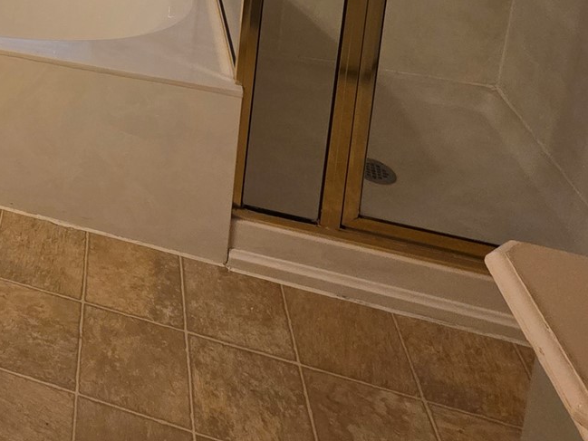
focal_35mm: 41
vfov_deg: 26.0
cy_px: -218
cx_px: -150
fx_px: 697
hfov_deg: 34.5
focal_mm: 2.2
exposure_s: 1/120
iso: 200
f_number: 1.9
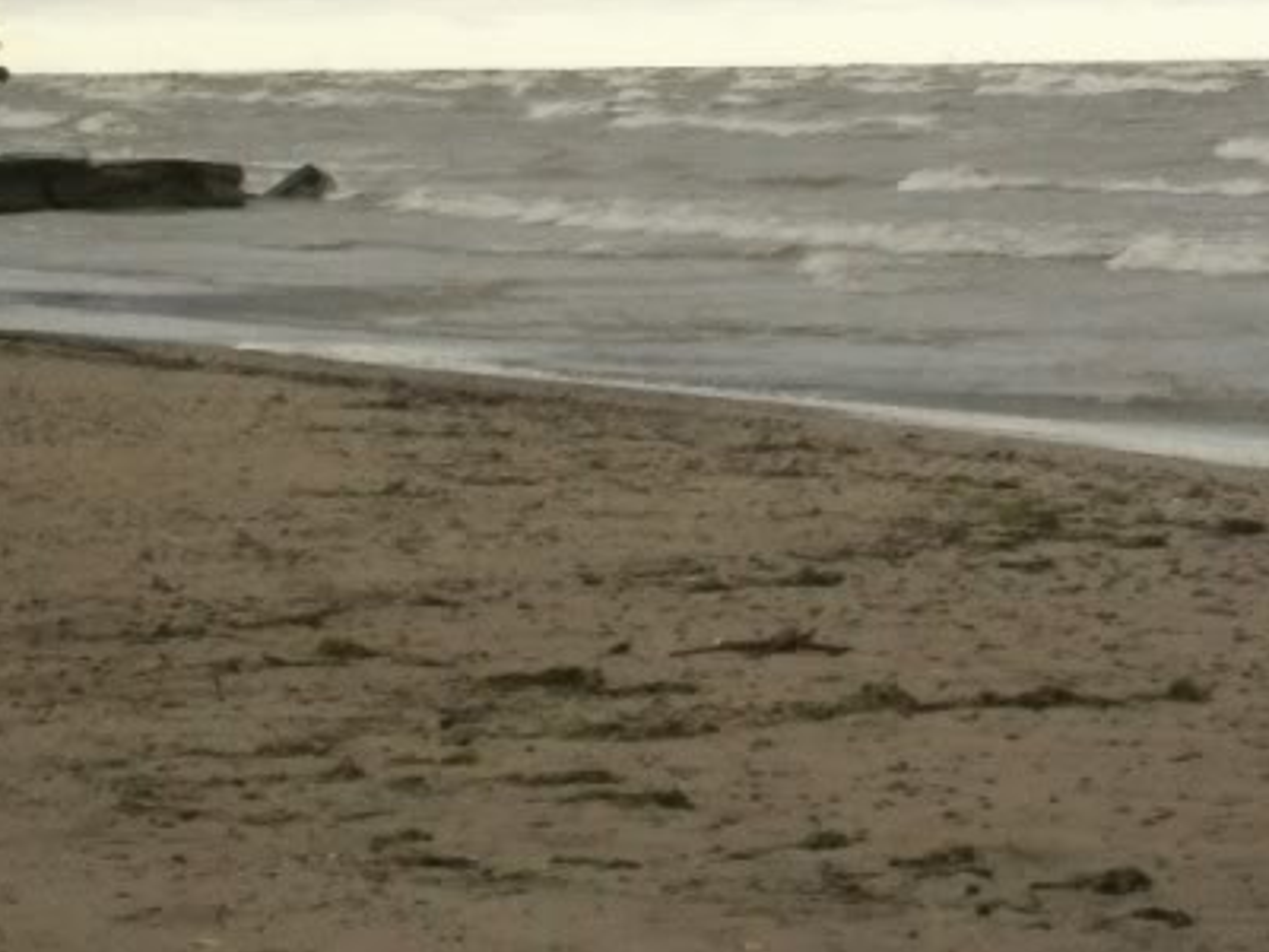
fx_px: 7918
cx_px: 1101
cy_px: 181
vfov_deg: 6.9
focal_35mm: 216
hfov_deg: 9.1
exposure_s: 1/250
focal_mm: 18
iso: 165
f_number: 4.8
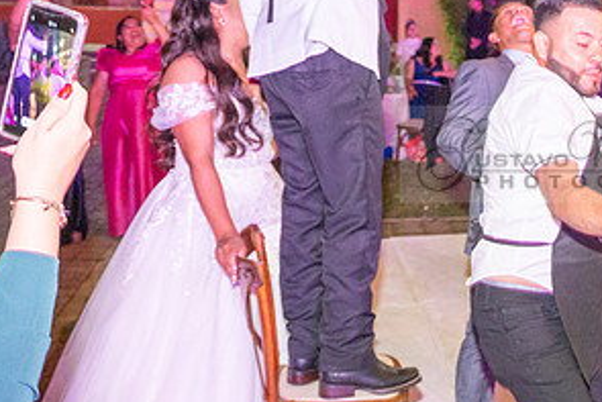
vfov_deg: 24.6
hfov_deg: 33.6
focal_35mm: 55
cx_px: 578
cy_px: 154
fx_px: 920
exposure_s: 1/80
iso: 2500
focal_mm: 28
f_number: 5
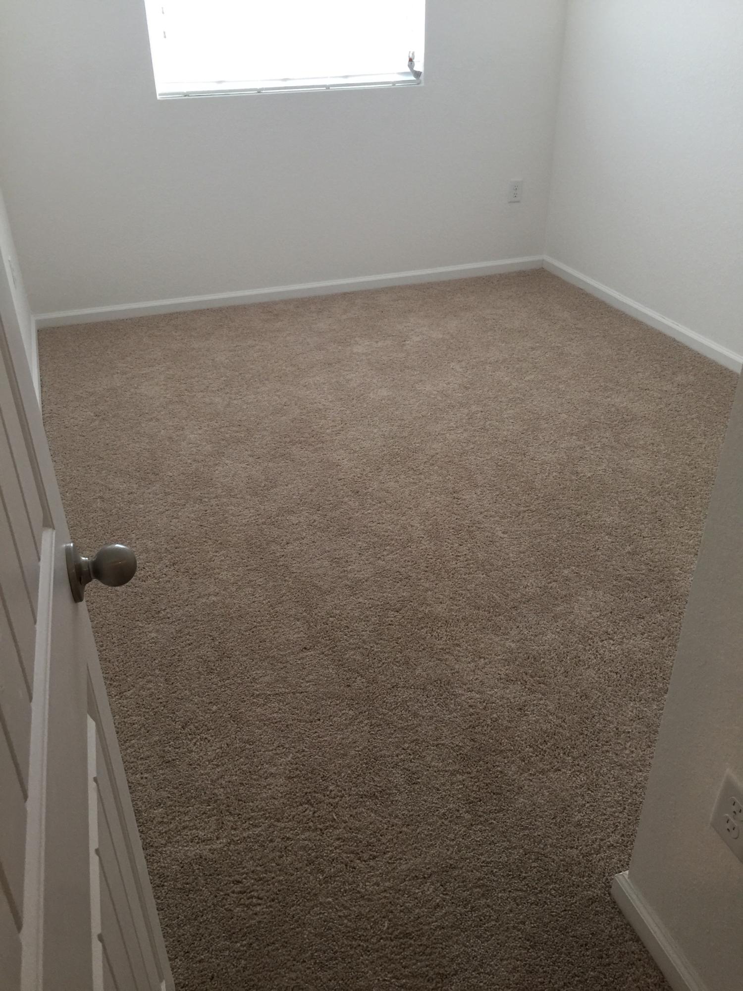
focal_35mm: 29
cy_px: 496
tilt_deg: -30.7
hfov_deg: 48.2
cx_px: 372
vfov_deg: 61.7
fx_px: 830
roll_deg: +0.5
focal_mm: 4.15
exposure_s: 1/30
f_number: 2.2
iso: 40
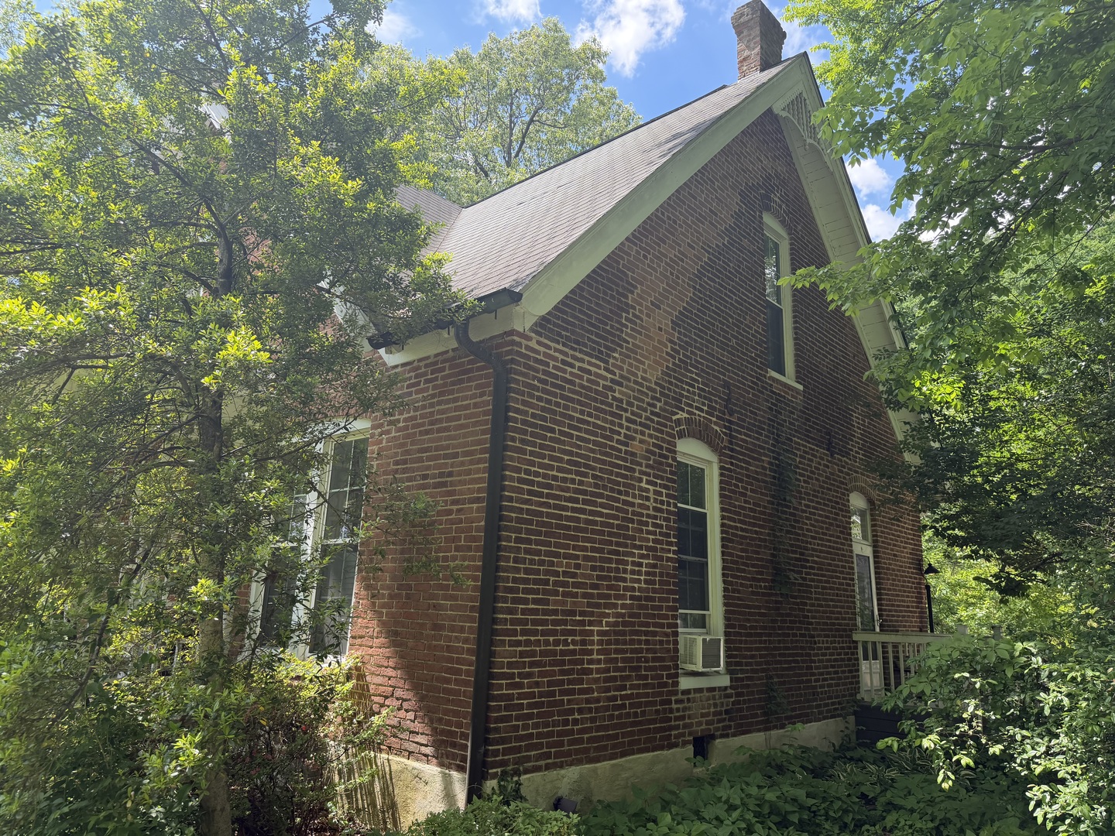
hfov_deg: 71.6
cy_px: 418
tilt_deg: +15.7
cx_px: 558
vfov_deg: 56.8
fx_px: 773
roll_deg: -1.3
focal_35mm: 24
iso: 100
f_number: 1.78
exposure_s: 1/1174
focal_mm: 6.76
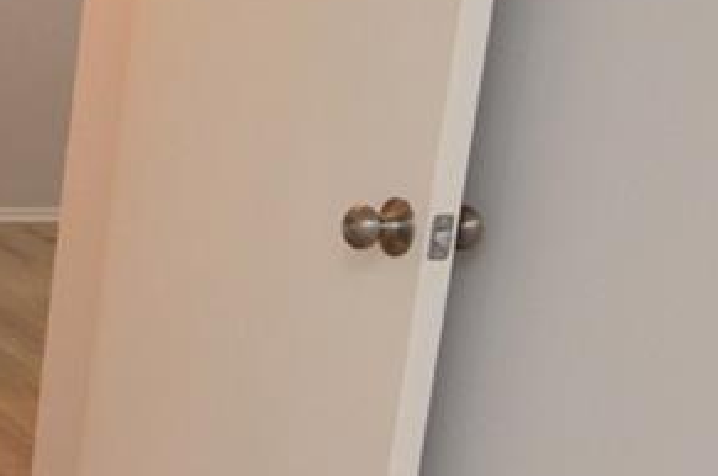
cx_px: -777
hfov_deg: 15.7
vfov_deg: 13.7
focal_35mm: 99
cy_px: 366
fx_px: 1971
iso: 560
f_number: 4
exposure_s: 1/60
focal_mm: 12
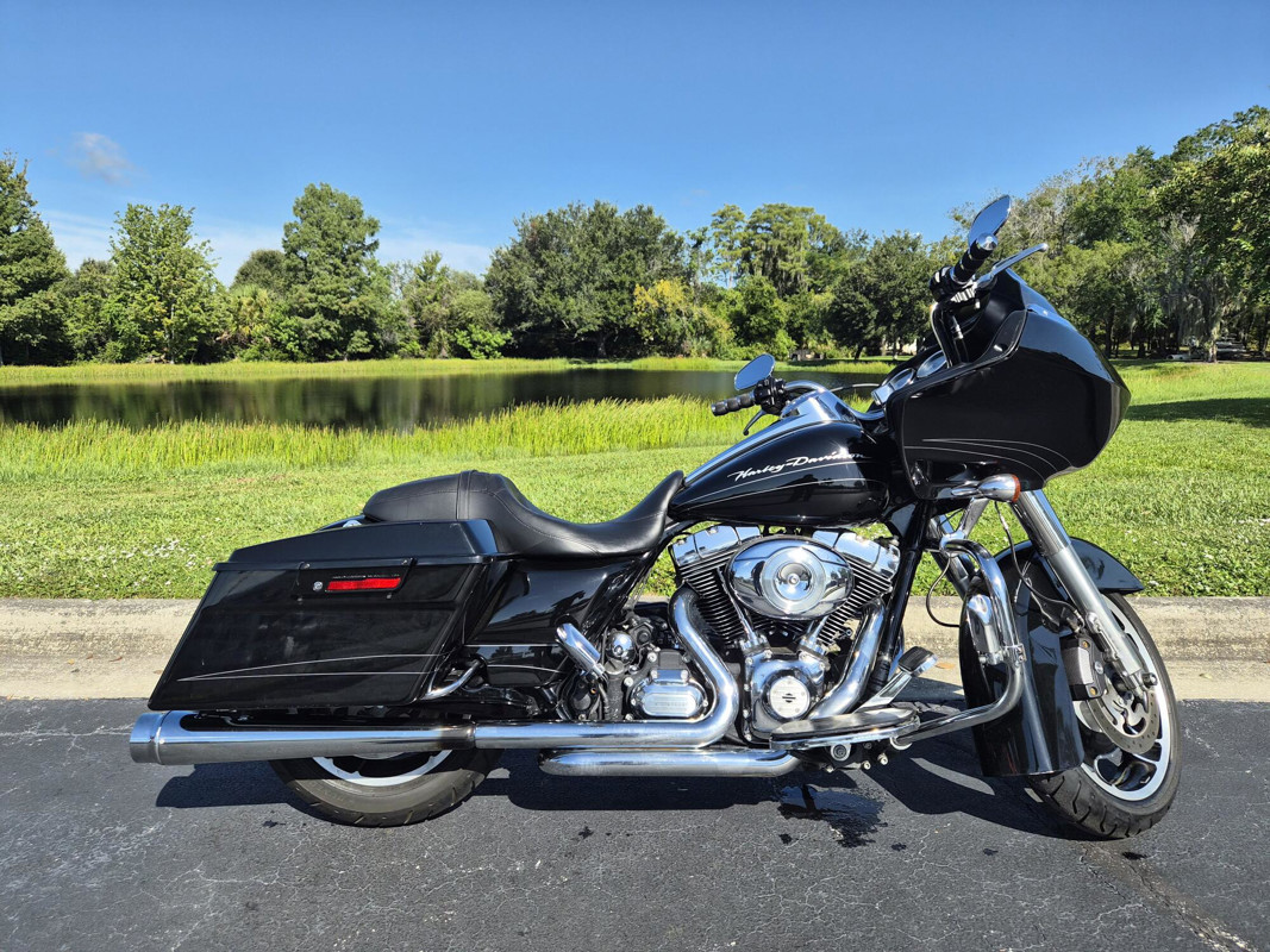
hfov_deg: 73.9
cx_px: 635
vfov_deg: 58.9
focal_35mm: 23
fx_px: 844
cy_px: 476
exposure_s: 1/3824
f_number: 1.8
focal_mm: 5.4
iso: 80
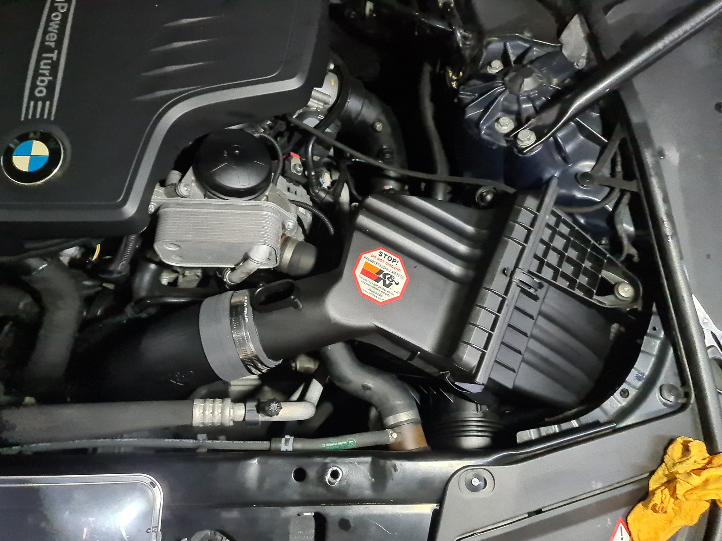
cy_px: 270
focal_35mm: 25
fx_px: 521
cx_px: 361
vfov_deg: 54.9
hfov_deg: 69.4
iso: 2000
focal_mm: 7
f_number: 1.8
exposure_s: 1/100
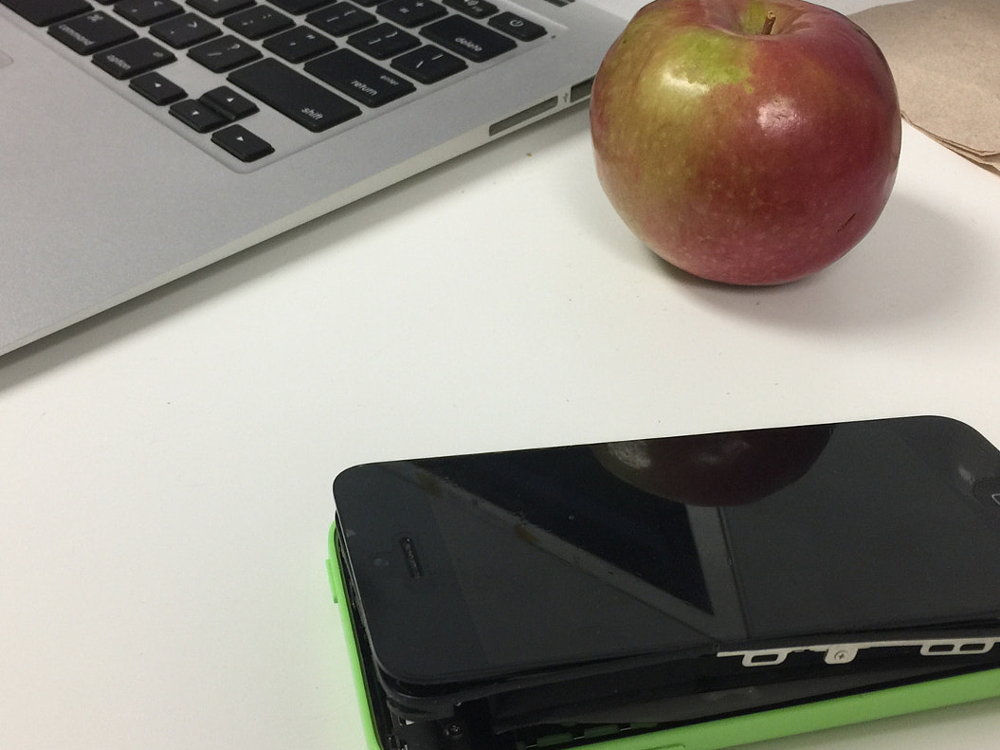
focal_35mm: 44
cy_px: 409
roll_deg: -1.3
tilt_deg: -38.5
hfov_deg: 42.9
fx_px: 1271
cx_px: 463
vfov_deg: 32.8
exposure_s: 1/30
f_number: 2.2
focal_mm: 4.15
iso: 40
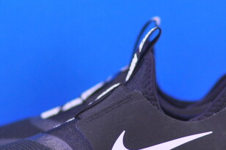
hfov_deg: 10.5
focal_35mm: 197
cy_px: 69
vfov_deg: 6.9
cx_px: 105
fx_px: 1234
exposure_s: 1/320
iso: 250
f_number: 2.2
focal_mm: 50
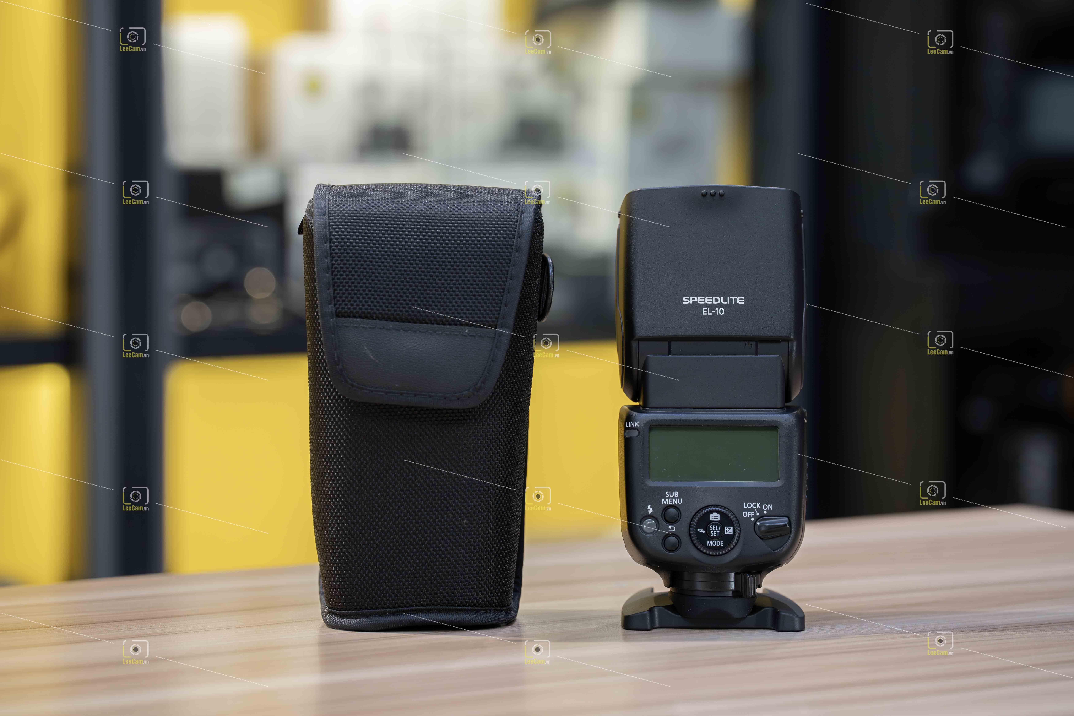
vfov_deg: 13.0
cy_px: 358
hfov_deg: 19.5
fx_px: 3132
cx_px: 537
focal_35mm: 105
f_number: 4.5
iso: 1000
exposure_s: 1/100
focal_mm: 105
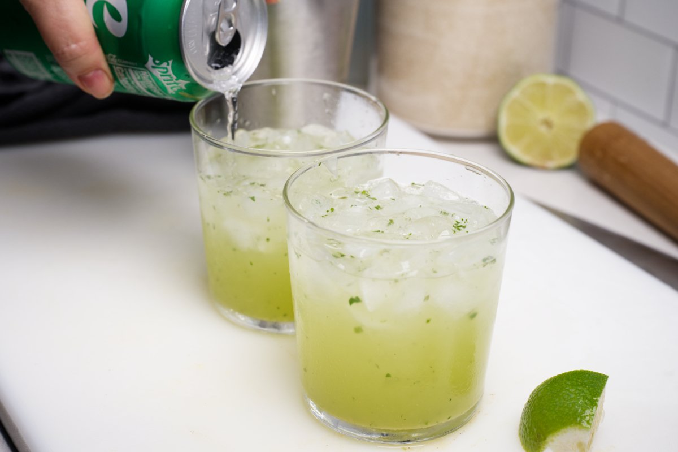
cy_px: 226
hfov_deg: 28.9
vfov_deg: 19.4
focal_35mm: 70
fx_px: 1318
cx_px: 339
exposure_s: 1/2000
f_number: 8
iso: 1000
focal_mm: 70
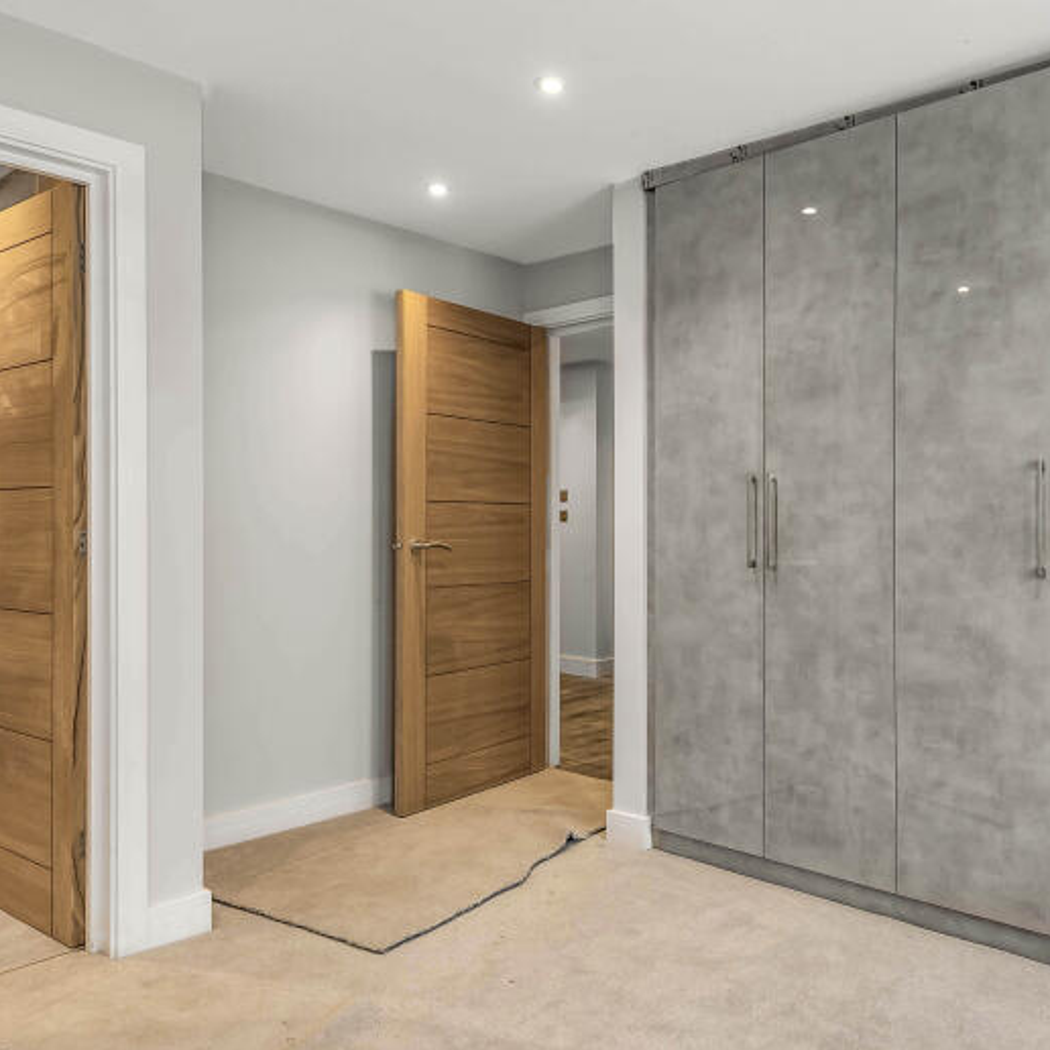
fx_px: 927
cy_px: 545
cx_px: 615
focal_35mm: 27
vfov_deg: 59.1
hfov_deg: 58.7
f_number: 7.1
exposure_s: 1/15
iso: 250
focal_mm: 16
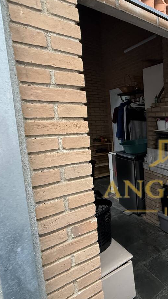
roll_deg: +1.3
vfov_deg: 76.3
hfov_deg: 35.3
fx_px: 190
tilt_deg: -7.8
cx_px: 211
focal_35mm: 24
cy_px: 143
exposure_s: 1/99
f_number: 2.2
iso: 320
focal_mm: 2.22
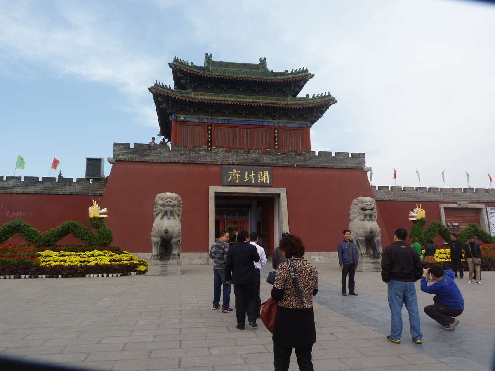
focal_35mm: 25
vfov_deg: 54.9
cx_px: 248
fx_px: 357
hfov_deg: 69.4
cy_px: 186
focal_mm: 4.5
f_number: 4.5
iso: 80
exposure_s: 1/200
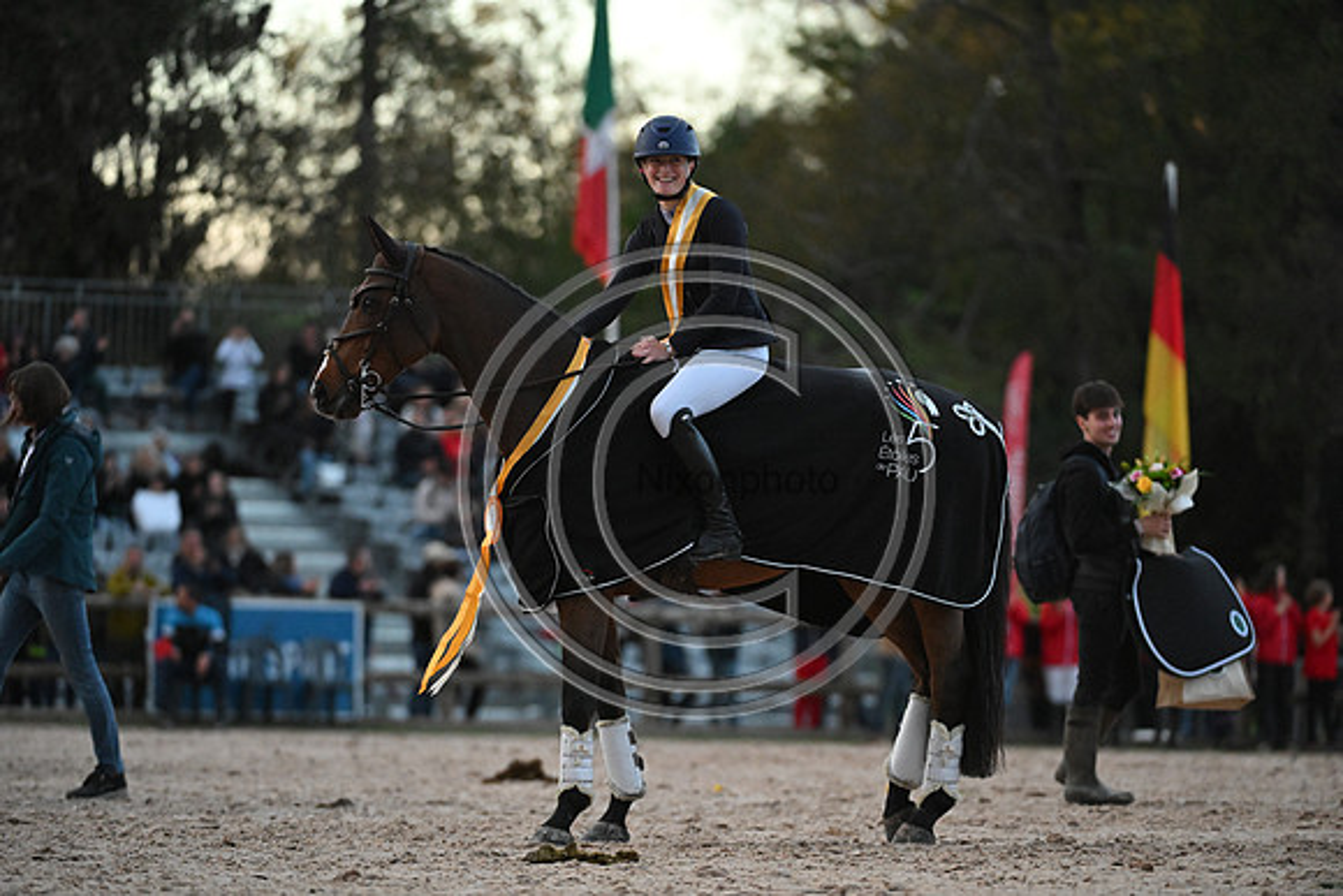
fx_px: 10448
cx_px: 672
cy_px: 448
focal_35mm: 280
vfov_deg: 4.9
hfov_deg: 7.4
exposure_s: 1/1000
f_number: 4.5
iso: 8000
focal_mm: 280
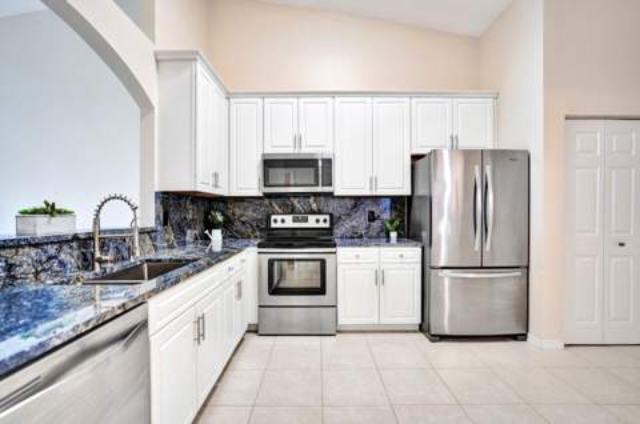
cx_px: 320
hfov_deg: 96.8
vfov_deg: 73.5
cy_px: 212
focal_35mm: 16
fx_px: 284
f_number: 2.8
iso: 800
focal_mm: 16
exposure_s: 1/250
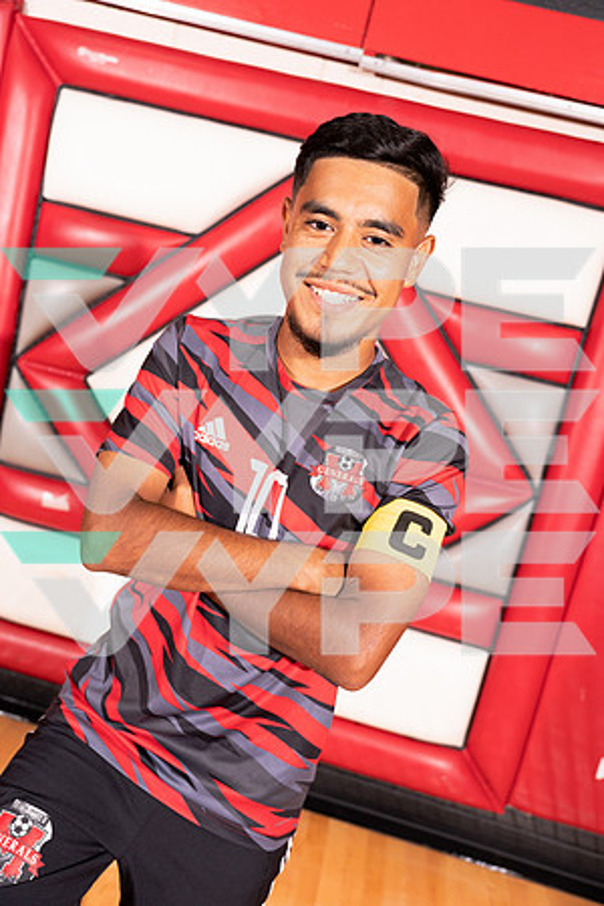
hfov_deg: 38.9
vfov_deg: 55.8
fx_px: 856
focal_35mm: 34
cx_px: 302
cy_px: 453
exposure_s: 1/250
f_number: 4
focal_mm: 34
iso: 1000
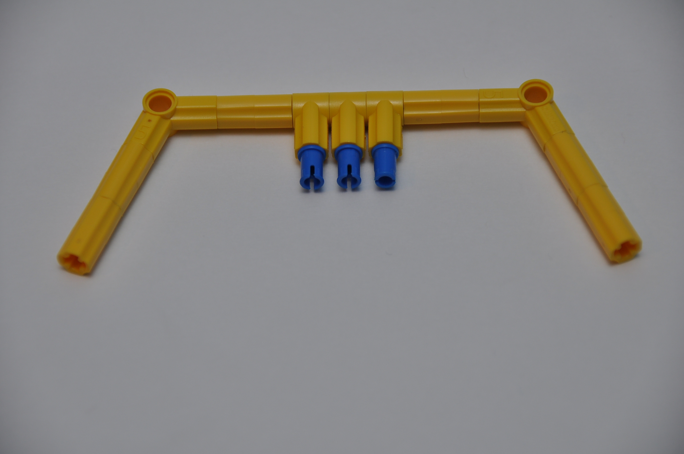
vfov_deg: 6.1
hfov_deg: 9.2
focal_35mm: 225
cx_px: 342
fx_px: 4270
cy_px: 227
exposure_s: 1/60
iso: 200
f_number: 5.6
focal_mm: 150
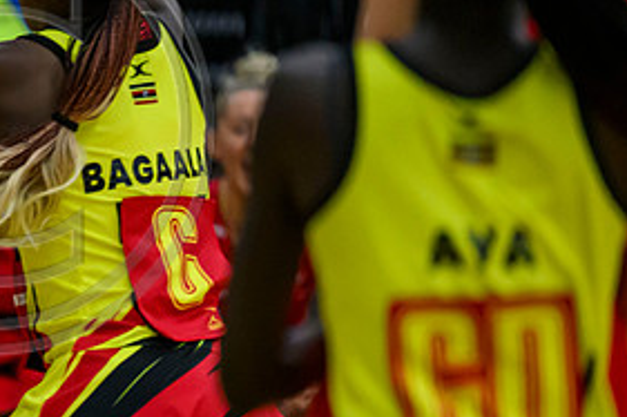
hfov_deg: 3.2
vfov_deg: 2.1
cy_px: 319
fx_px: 11314
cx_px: -386
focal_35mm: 650
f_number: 2.8
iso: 4000
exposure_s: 1/1250
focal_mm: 200
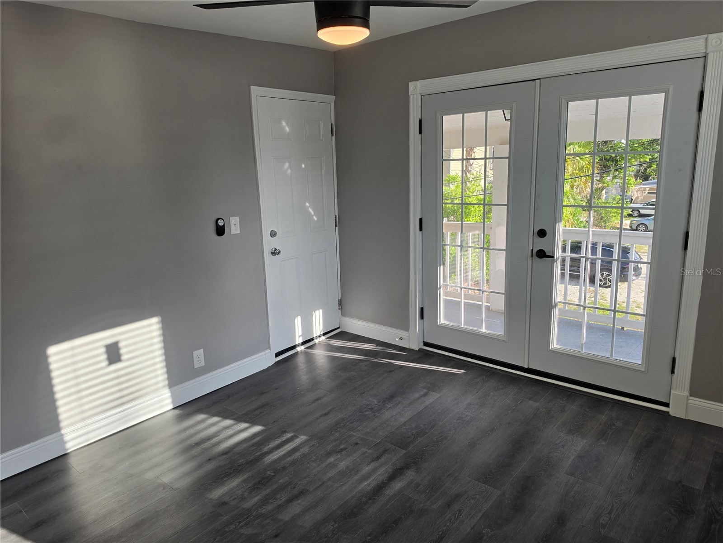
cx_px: 362
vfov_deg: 58.9
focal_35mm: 23
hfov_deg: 73.9
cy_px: 272
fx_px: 480
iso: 10
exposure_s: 1/179
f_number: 1.4
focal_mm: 6.5
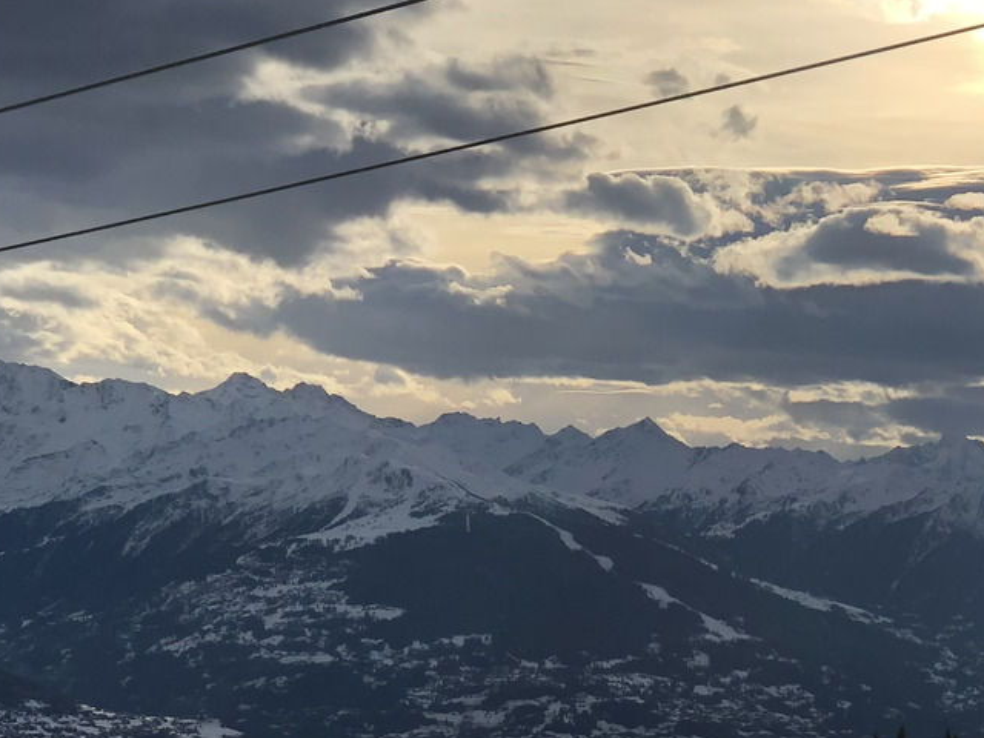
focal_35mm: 130
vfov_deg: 11.3
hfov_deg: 15.1
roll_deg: -0.4
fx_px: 3695
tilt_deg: -3.9
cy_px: 796
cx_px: 743
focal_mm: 6
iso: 16
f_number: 2.4
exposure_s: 1/2088
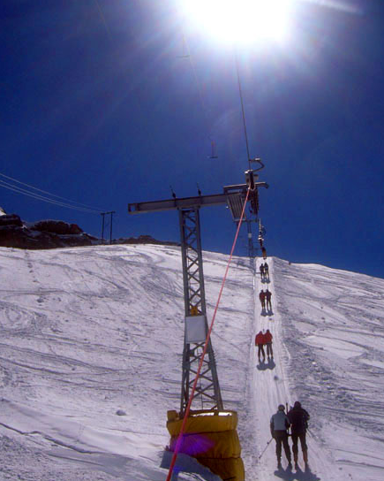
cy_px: 187
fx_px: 625
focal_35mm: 44
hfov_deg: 34.1
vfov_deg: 41.8
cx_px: 210
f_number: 8
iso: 50
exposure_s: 1/1300
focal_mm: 5.8
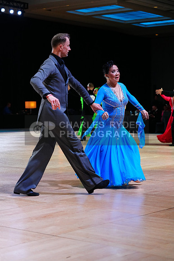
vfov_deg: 26.0
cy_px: 130
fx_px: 565
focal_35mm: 78
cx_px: 87
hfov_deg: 17.5
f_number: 4
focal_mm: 78
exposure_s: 1/320
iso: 2500
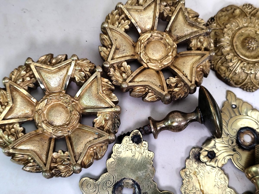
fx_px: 344
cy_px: 97
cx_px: 130
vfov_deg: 31.5
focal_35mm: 46
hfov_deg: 41.2
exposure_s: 1/100
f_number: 1.65
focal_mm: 6.14
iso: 80
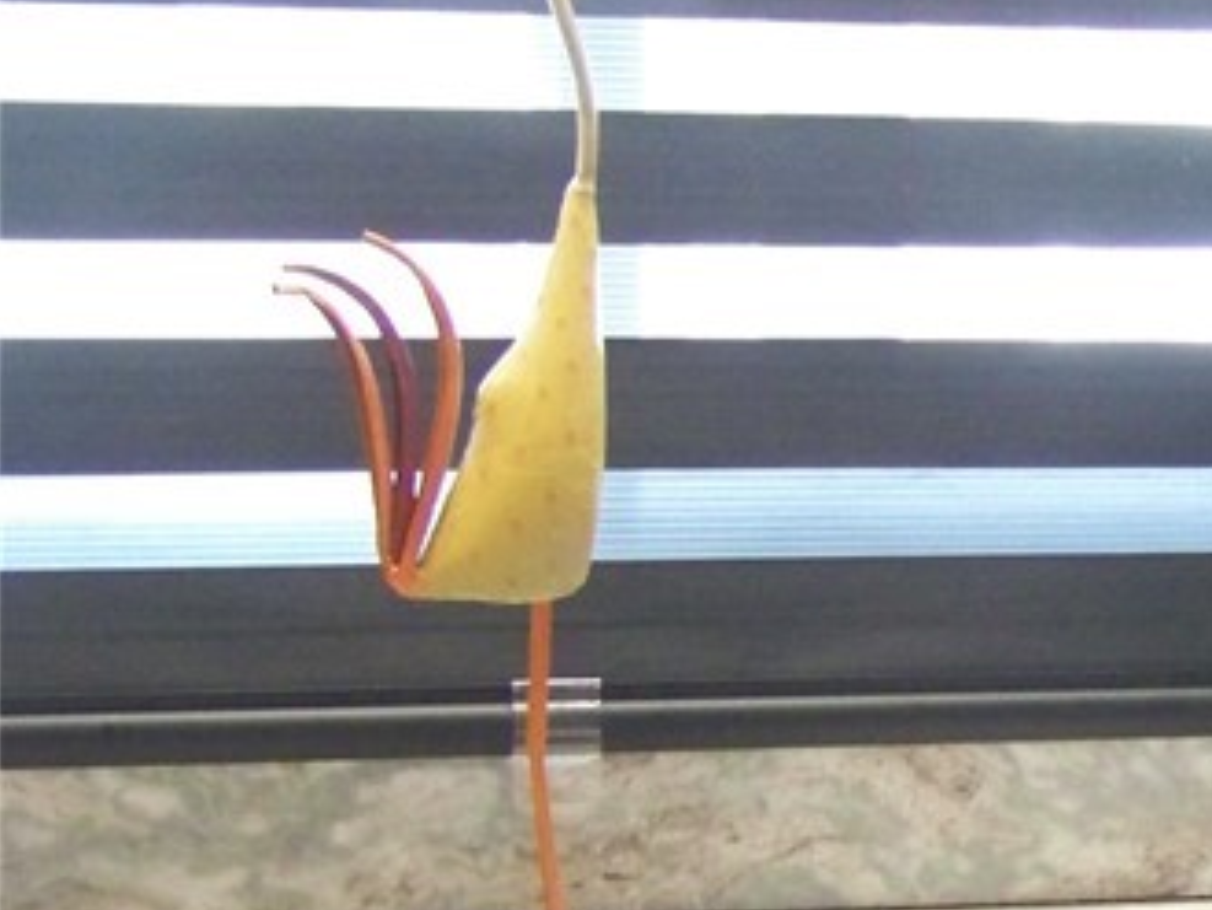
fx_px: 3923
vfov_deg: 13.2
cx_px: 1882
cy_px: 759
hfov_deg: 15.9
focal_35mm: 112
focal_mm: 5.85
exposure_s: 1/30
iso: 320
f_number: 2.8
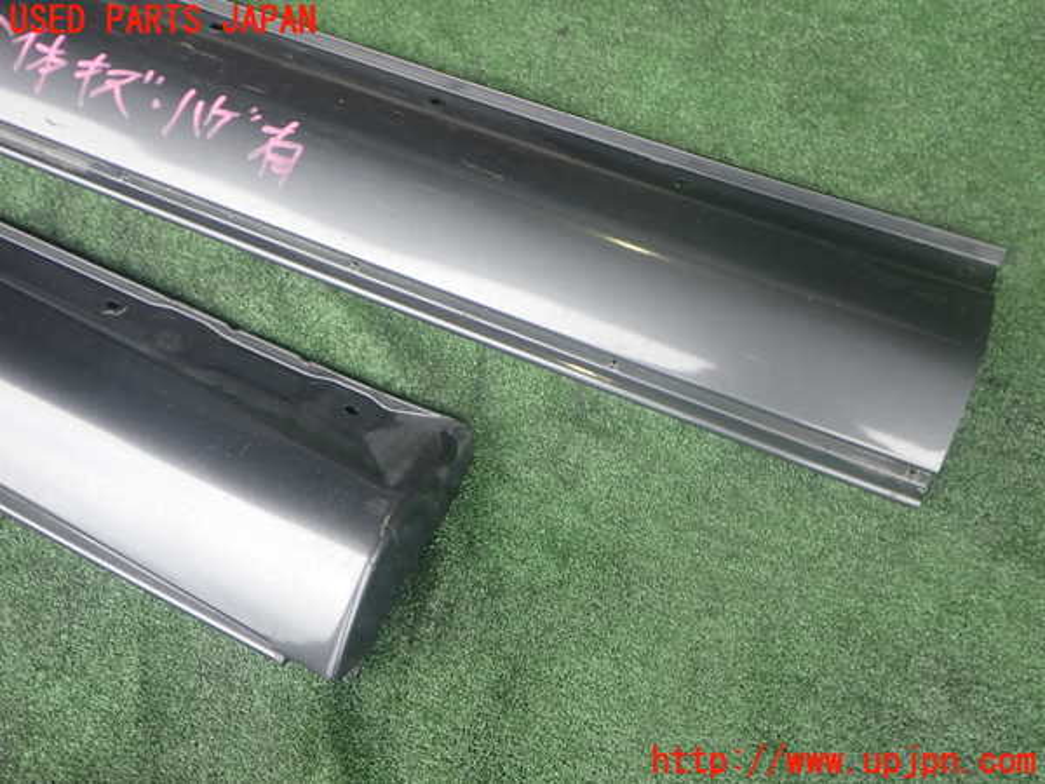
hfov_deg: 60.0
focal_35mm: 30
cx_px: 522
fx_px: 906
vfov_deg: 46.8
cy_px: 392
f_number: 2.3
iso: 100
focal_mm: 5.4
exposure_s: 1/125
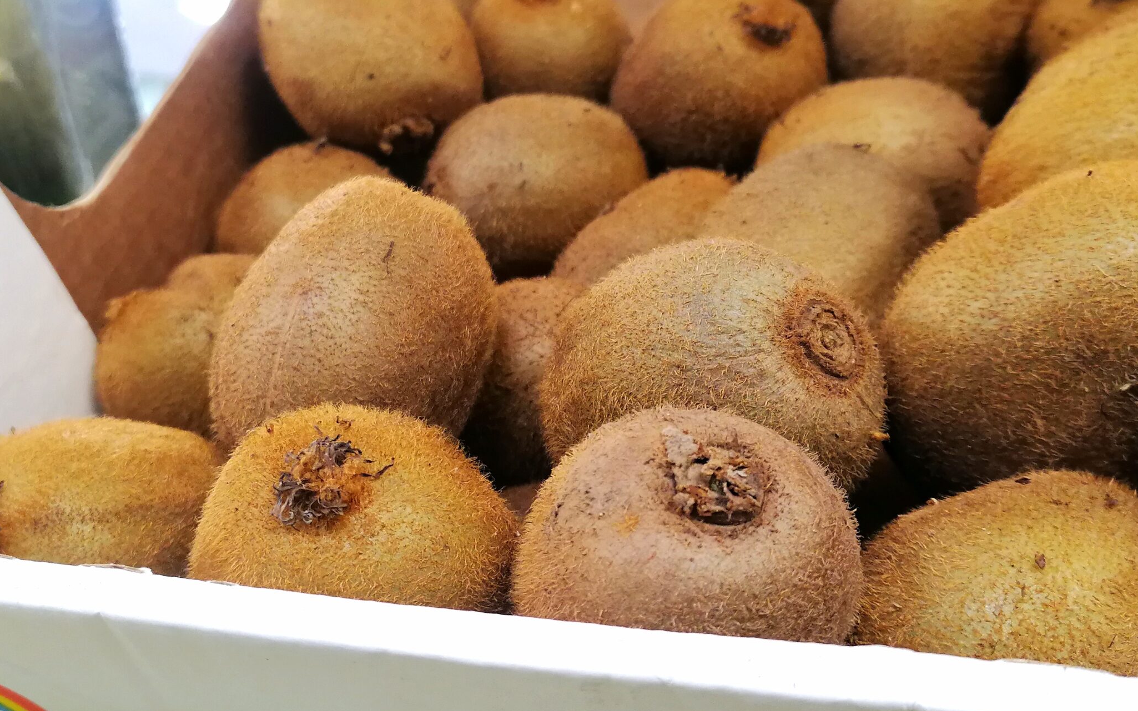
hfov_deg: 44.4
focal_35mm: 45
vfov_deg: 28.6
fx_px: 1396
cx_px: 558
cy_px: 336
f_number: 1.8
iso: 125
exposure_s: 1/33.3
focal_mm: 5.3
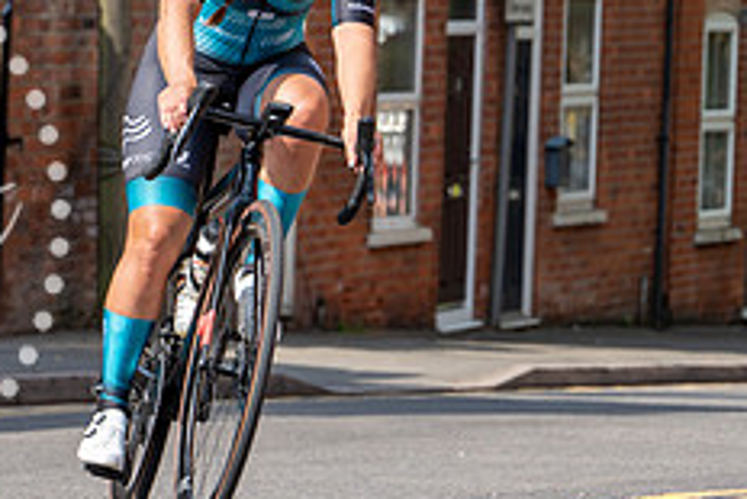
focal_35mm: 282
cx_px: 267
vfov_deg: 4.9
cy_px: 50
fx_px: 5855
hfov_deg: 7.3
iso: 200
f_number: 5.6
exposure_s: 1/640
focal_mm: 113
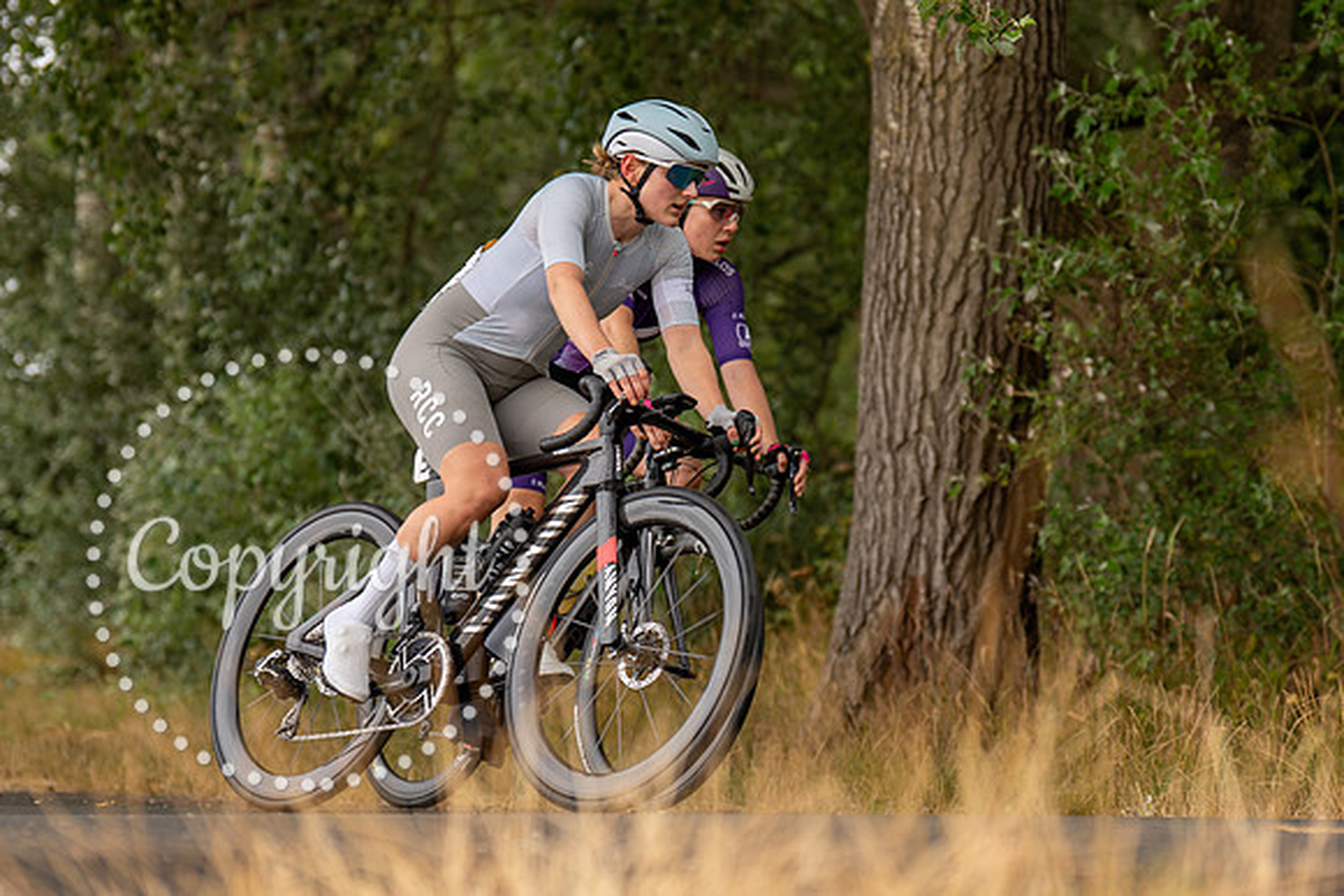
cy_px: 366
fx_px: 5921
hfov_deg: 12.9
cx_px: 612
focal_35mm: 159
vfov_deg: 8.7
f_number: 2.8
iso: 400
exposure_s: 1/1000
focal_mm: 98
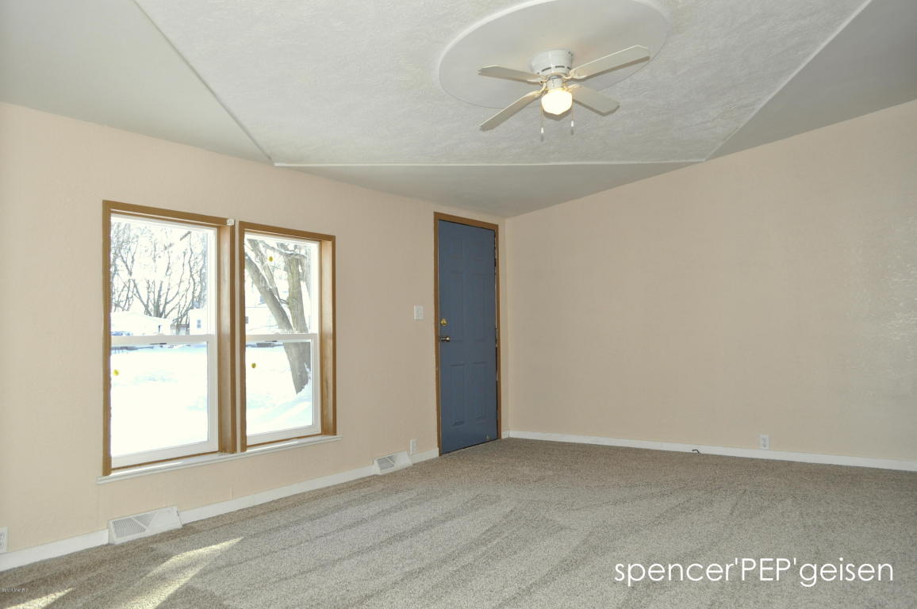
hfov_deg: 67.4
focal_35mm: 27
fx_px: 687
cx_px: 458
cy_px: 304
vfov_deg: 47.8
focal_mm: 18
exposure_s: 1/125
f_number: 5.6
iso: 220
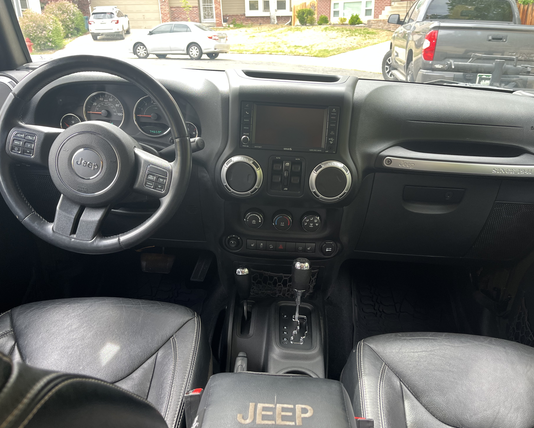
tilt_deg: -22.9
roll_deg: +1.3
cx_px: 274
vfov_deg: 51.5
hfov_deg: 62.2
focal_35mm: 28
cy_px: 220
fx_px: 443
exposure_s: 1/121
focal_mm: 5.1
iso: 80
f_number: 1.6
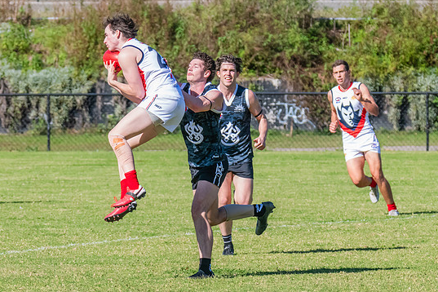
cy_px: 126
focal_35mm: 627
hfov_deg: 3.3
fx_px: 7628
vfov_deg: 2.2
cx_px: 108
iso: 1600
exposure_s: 1/1600
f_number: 11
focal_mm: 320
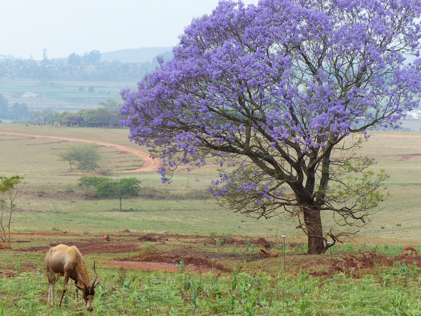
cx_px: 210
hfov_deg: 10.4
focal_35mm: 190
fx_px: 2311
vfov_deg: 7.8
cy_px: 158
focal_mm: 31.1
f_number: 4
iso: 100
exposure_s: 1/640
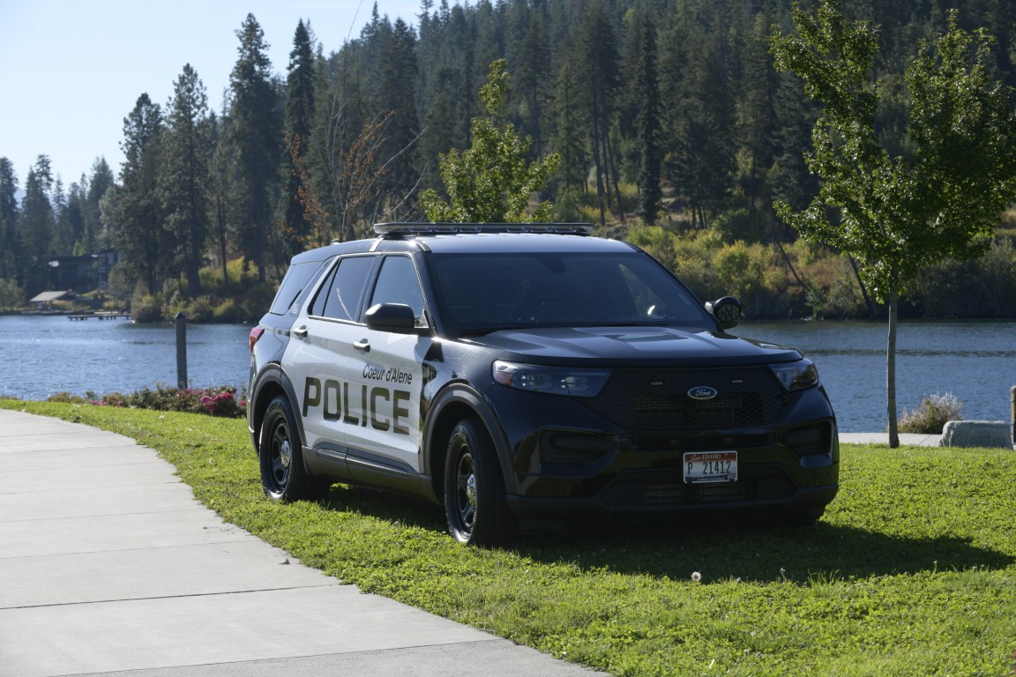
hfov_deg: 21.5
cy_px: 338
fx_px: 2681
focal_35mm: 95
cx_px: 508
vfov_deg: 14.4
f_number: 11
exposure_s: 1/320
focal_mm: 95
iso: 200
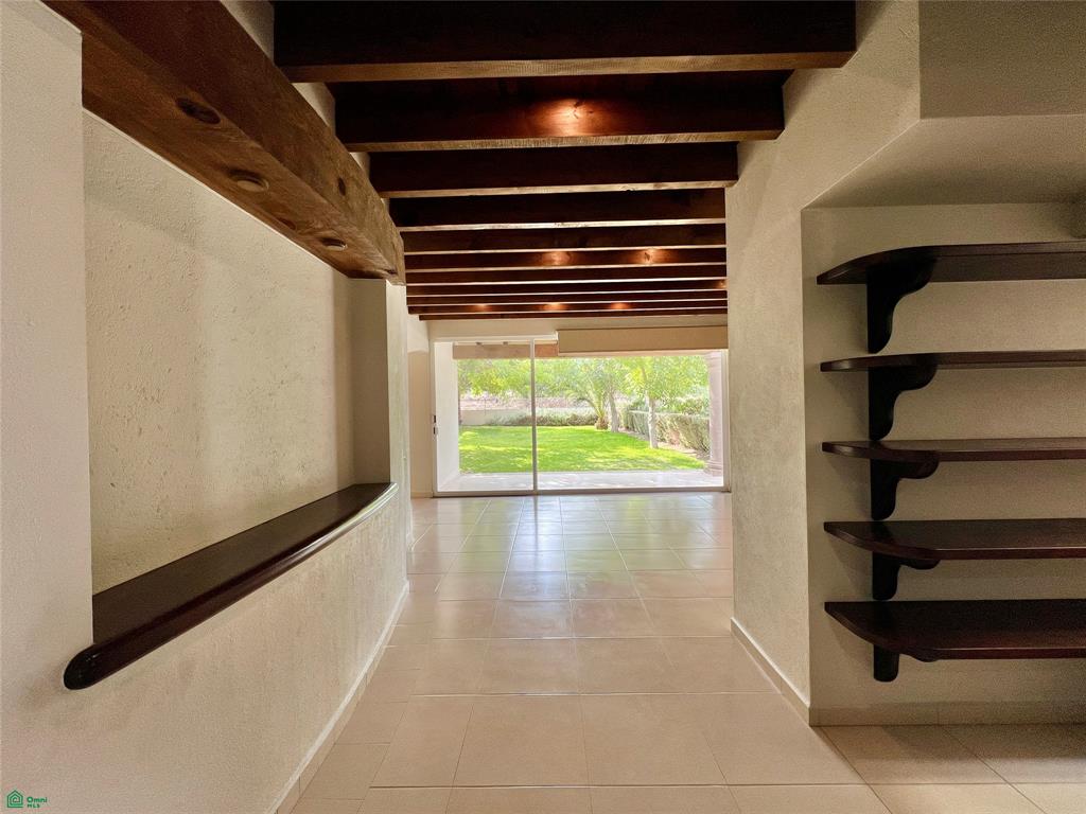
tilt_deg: -0.4
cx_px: 543
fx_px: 408
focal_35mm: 13
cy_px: 407
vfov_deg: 89.9
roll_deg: +0.8
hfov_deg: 106.2
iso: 40
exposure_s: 1/99
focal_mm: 1.57
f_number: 1.8
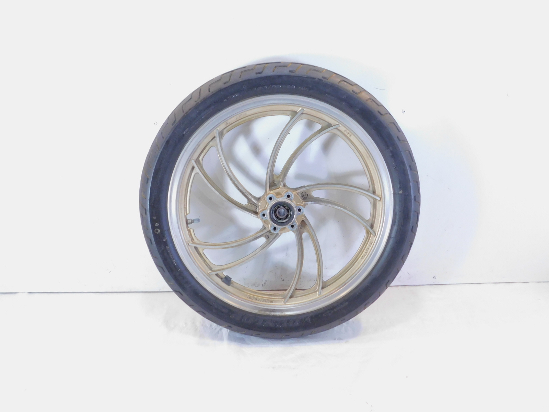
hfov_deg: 73.9
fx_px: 365
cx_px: 274
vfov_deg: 58.9
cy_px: 206
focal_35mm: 23
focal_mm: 4
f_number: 3
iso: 400
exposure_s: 1/30
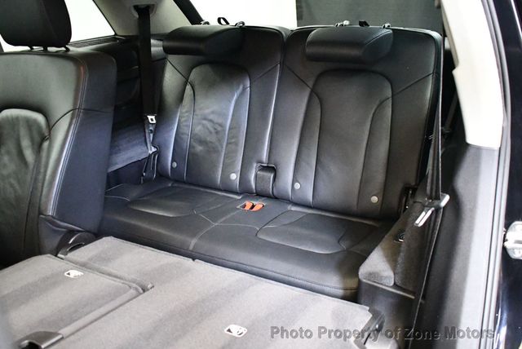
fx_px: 522
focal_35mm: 36
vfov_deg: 36.9
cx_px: 261
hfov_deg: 53.1
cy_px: 174
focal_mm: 18
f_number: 3.5
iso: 11400
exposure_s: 1/60
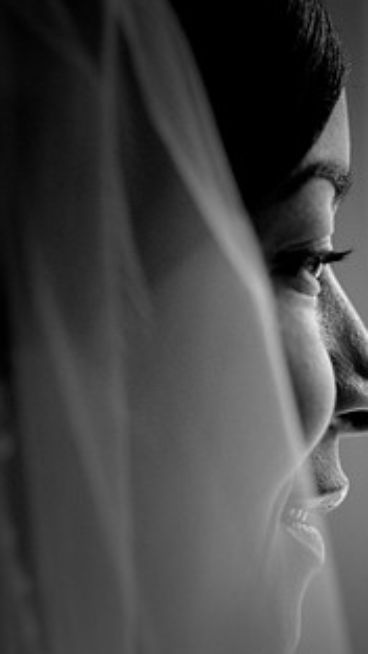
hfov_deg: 6.3
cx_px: 290
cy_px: 355
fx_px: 3327
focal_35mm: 192
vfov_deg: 11.2
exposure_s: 1/200
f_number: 1.4
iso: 400
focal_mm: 85
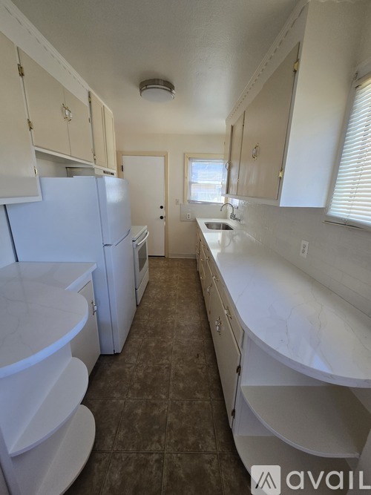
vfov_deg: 106.2
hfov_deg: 89.9
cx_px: 186
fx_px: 186
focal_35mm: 13
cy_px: 248
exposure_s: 1/60
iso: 80
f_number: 2.2
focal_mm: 2.2
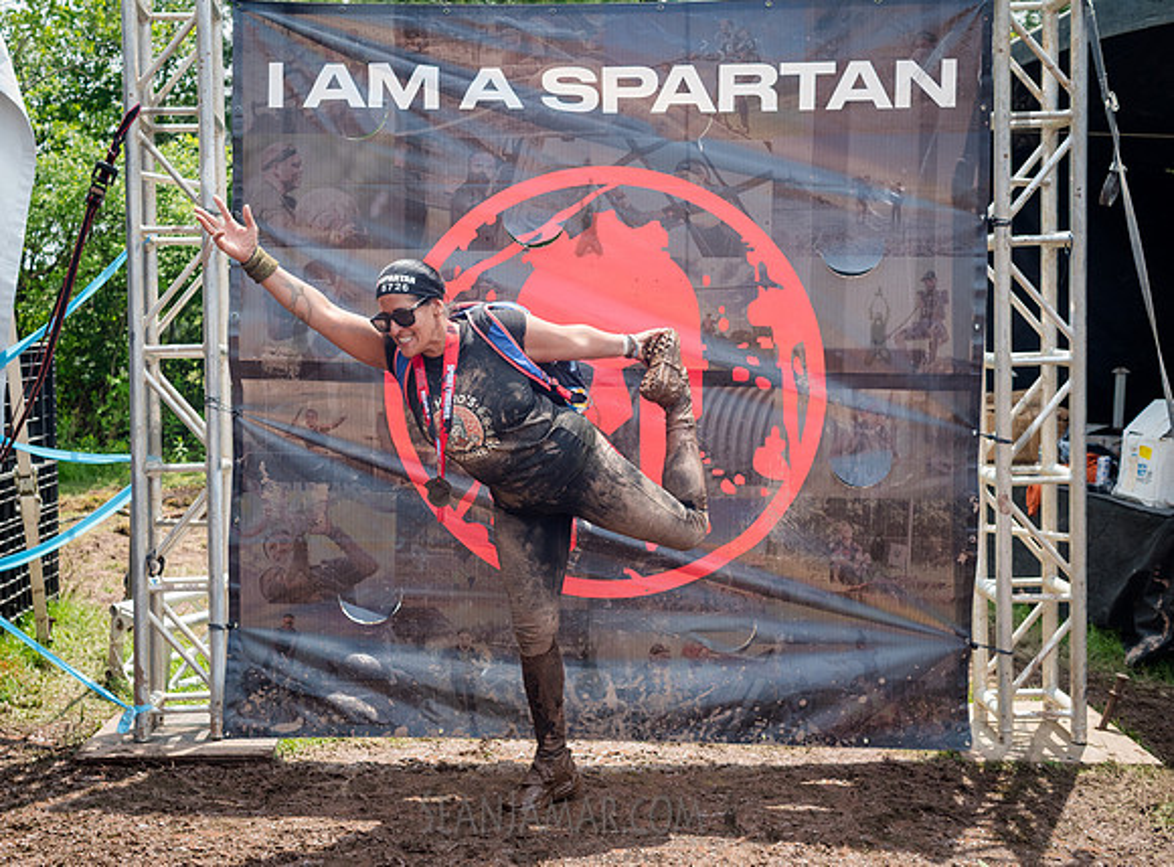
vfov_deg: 36.4
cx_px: 508
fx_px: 1318
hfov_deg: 47.9
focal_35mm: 39
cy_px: 414
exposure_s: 1/1000
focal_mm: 35
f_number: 5
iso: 500
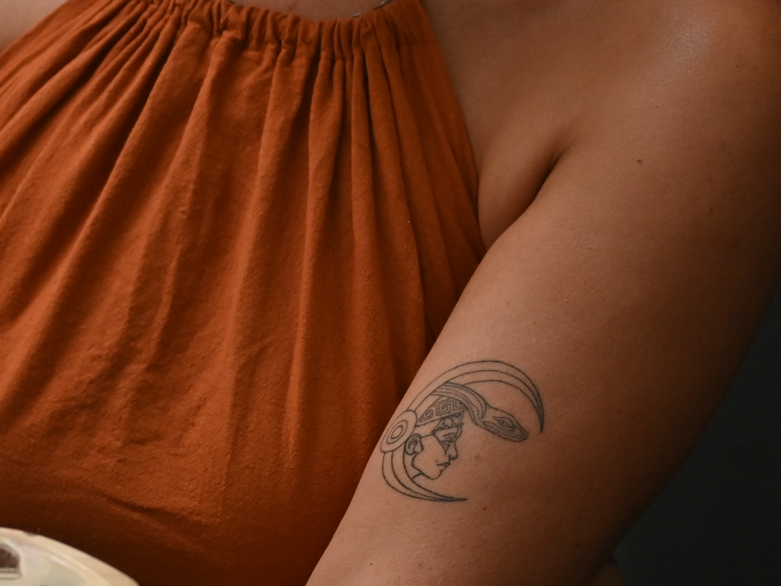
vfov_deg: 3.8
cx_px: 63
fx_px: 8900
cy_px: -48
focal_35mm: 395
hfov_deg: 5.0
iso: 400
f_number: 5
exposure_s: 1/200
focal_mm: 87
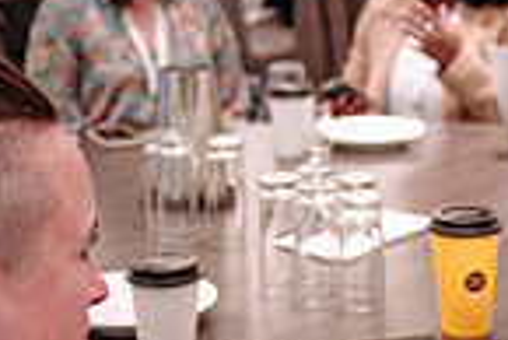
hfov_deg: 19.6
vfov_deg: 13.1
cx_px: 280
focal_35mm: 104
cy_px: 65
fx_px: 1469
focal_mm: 26
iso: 1600
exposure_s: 1/125
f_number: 2.8
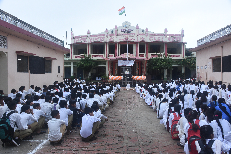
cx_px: 116
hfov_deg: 61.9
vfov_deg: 43.6
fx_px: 192
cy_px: 77
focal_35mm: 30
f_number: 8
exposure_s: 1/125
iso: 800
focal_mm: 20
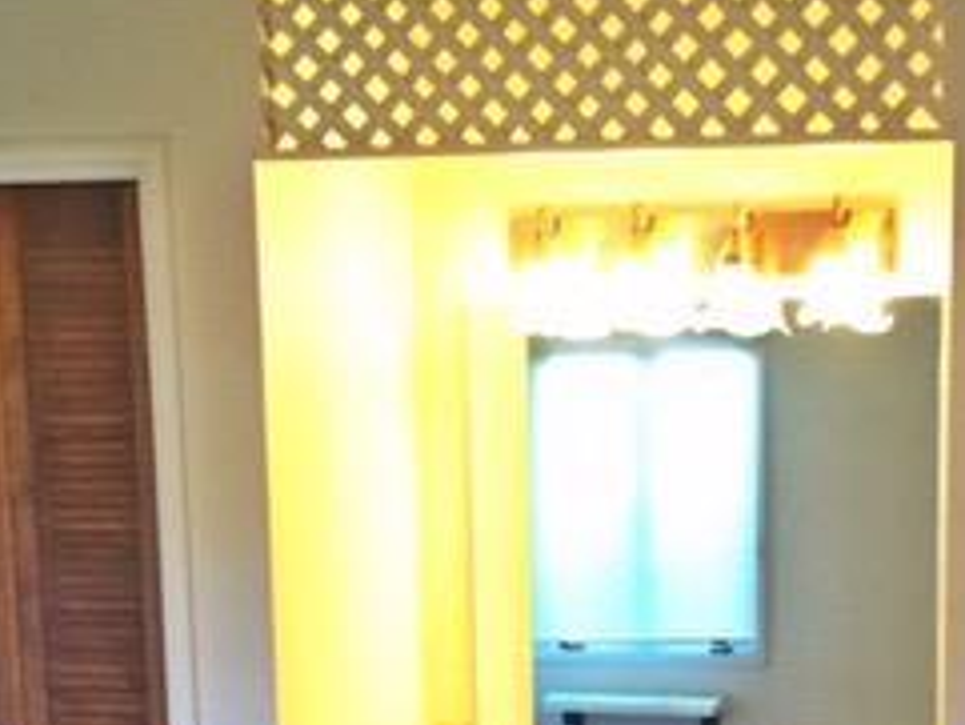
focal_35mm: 77
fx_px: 2148
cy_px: 849
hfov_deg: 25.0
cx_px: 733
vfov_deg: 18.3
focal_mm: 4.15
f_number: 2.2
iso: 250
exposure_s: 1/20
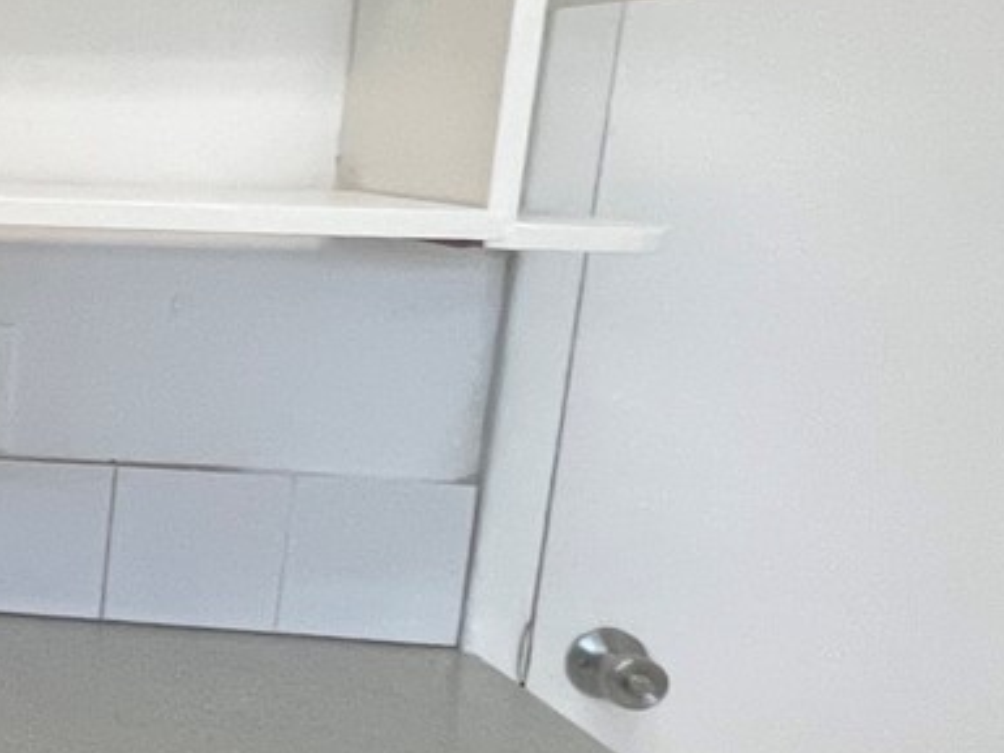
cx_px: -681
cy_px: 406
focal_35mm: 54
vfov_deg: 27.0
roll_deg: -1.0
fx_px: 1567
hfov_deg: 23.6
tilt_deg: -10.4
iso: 200
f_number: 1.8
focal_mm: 1.57
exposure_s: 1/120
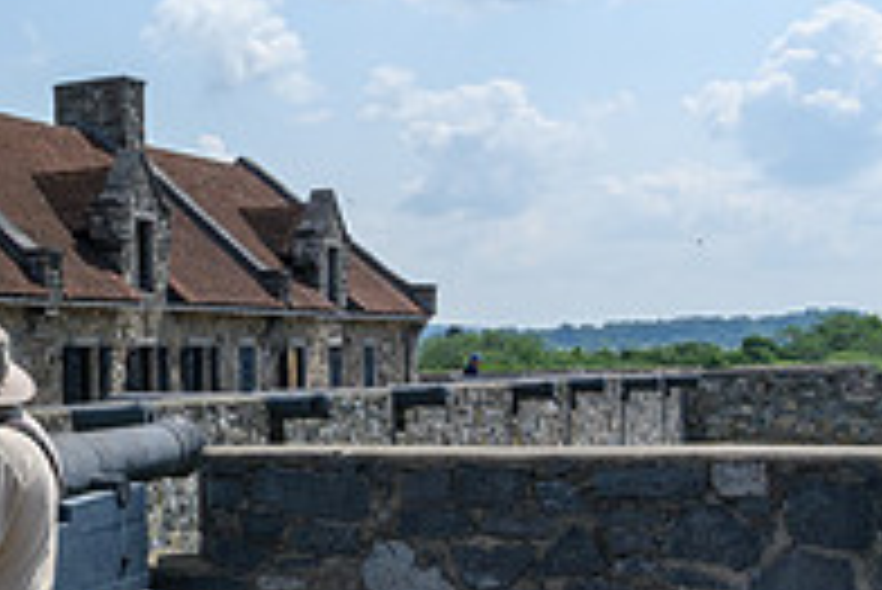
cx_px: -392
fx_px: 1741
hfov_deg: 23.5
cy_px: 345
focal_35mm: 71
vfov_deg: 19.2
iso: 400
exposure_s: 1/500
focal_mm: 16
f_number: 11
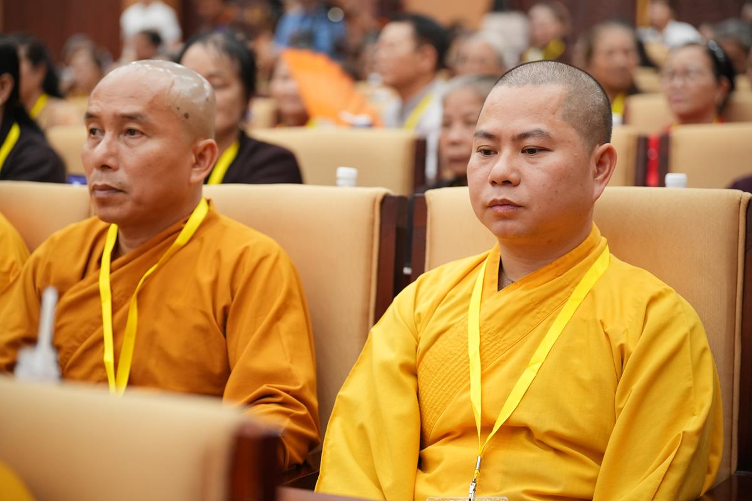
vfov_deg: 19.5
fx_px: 1462
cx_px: 376
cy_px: 250
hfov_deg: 28.8
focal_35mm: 70
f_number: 2.8
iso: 1600
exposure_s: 1/125
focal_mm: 70
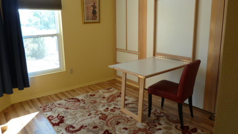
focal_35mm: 28
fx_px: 177
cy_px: 59
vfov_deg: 41.4
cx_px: 117
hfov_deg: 67.9
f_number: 3.3
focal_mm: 4.1
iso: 80
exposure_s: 1/30
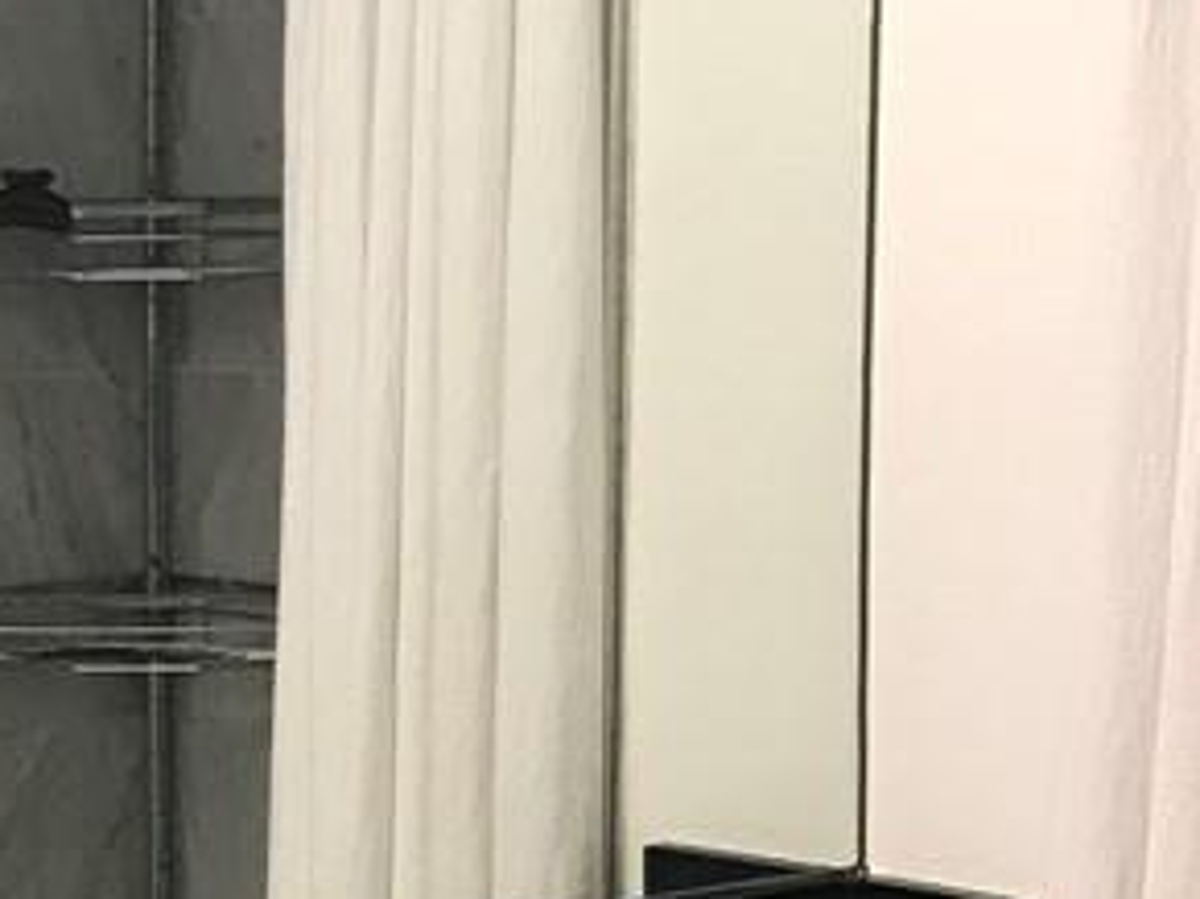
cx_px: -379
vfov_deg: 9.6
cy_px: 784
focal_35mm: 154
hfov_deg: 12.4
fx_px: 5336
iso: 25
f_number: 1.8
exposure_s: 1/30
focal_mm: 3.99
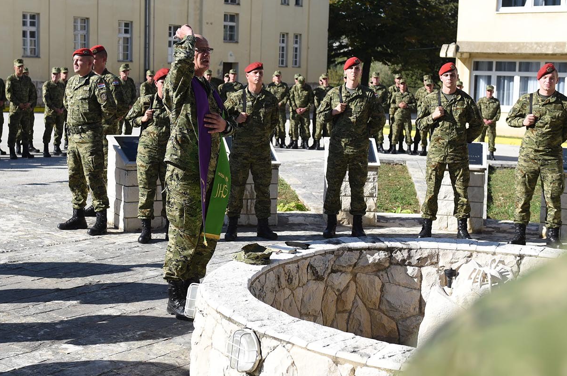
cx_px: 222
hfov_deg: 41.0
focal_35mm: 48
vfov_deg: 27.9
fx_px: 754
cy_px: 157
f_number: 2.8
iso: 200
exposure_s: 1/1600
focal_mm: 36
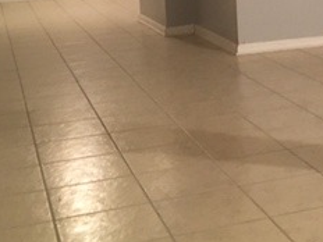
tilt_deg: -4.6
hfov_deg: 23.7
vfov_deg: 17.7
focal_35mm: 80
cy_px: -31
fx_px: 746
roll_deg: +2.4
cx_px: 298
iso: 200
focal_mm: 4.15
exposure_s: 1/17
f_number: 2.2
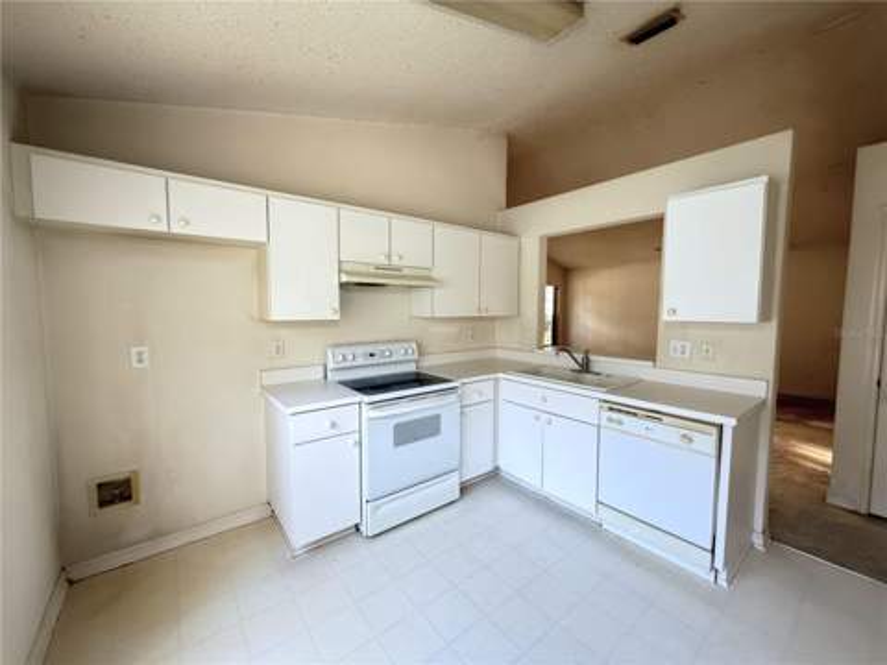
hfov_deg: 102.1
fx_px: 359
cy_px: 332
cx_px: 444
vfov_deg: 85.7
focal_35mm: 14
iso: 500
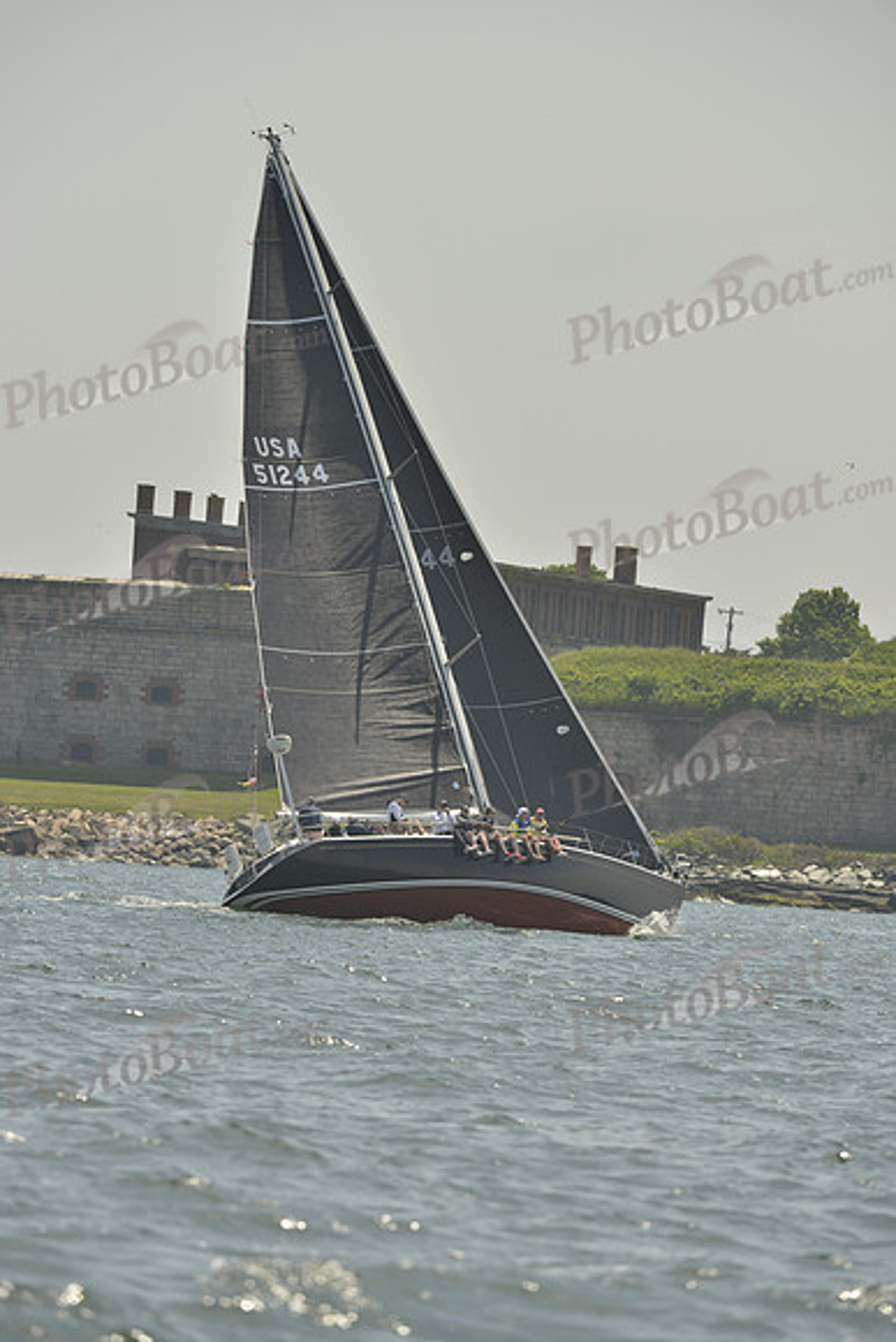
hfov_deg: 4.4
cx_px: 448
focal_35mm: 310
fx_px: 11566
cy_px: 671
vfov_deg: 6.6
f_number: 8
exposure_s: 1/1000
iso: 280
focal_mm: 310
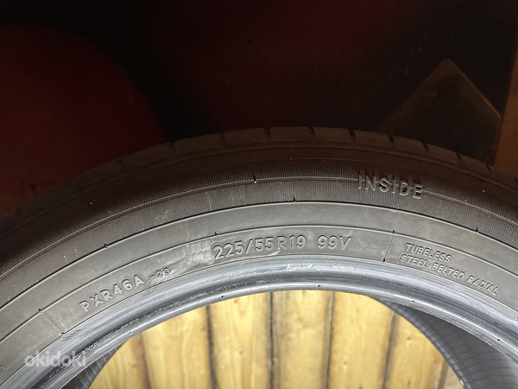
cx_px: 259
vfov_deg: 56.8
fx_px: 359
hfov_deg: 71.6
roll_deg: +1.2
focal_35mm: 24
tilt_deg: -21.1
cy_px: 194
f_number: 1.78
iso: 640
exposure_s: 1/60
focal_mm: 6.86
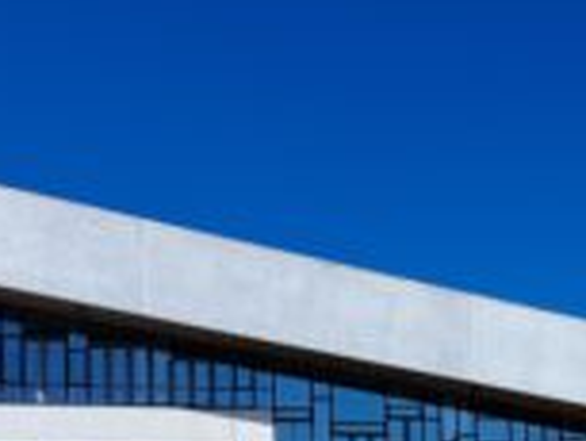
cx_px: 575
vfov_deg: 25.8
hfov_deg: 34.4
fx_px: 864
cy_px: 518
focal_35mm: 51
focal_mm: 1.74
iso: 50
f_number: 2.2
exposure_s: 1/1626
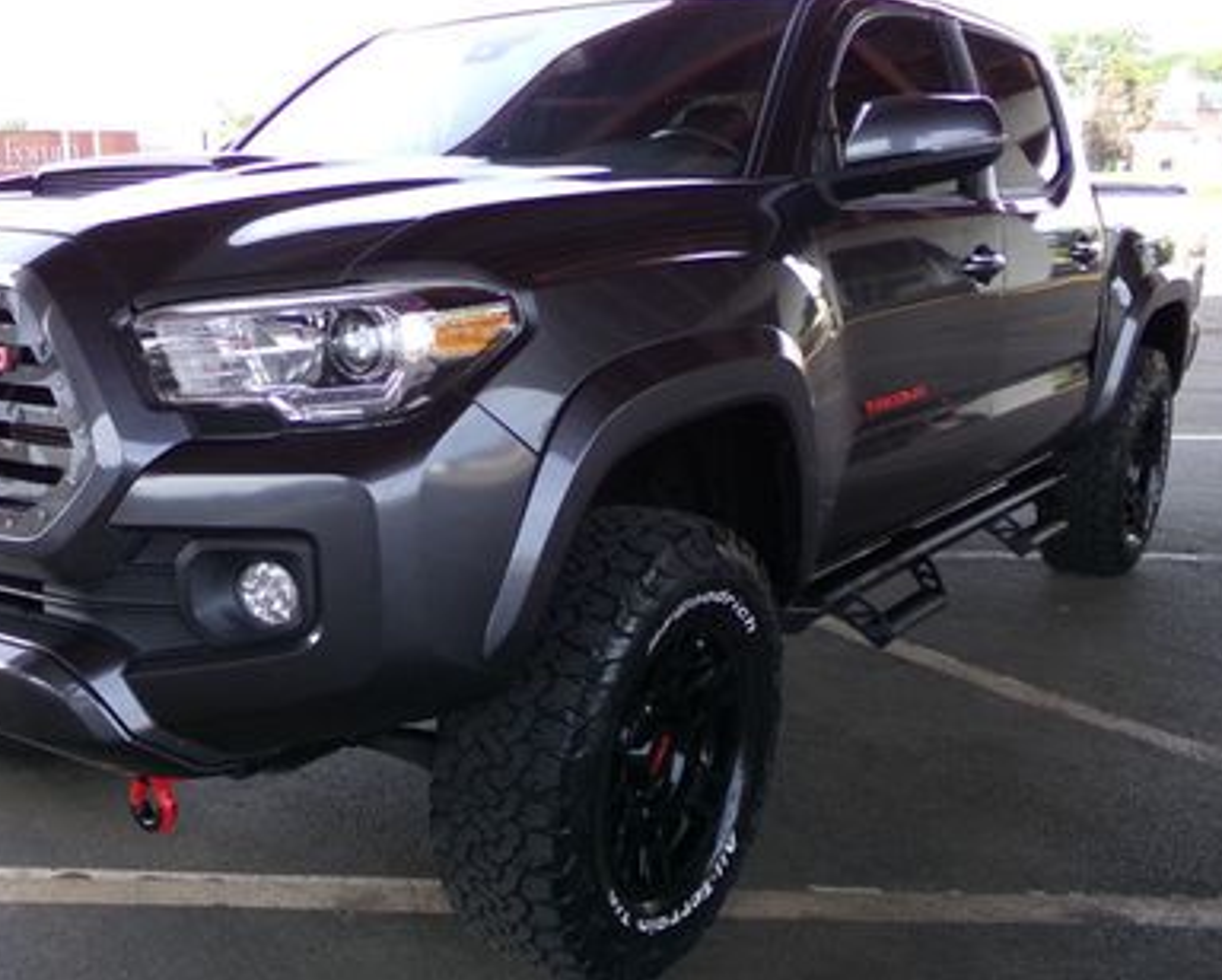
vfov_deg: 38.2
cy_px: 579
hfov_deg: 46.1
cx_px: 407
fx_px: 1412
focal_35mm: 39
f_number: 3.7
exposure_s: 1/110
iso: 100
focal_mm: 4.3
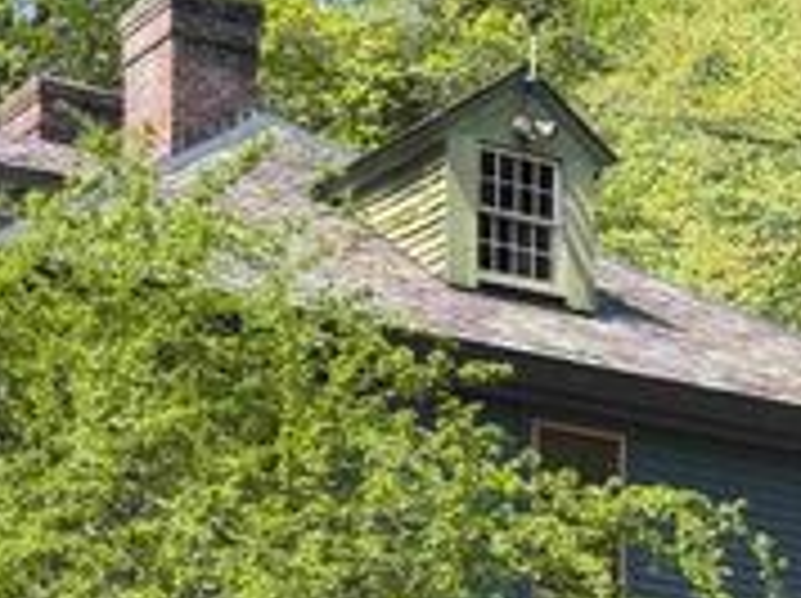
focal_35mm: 135
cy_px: 681
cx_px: 288
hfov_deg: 14.6
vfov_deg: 10.8
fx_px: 3120
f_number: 1.78
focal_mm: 6.76
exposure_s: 1/1608
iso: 64
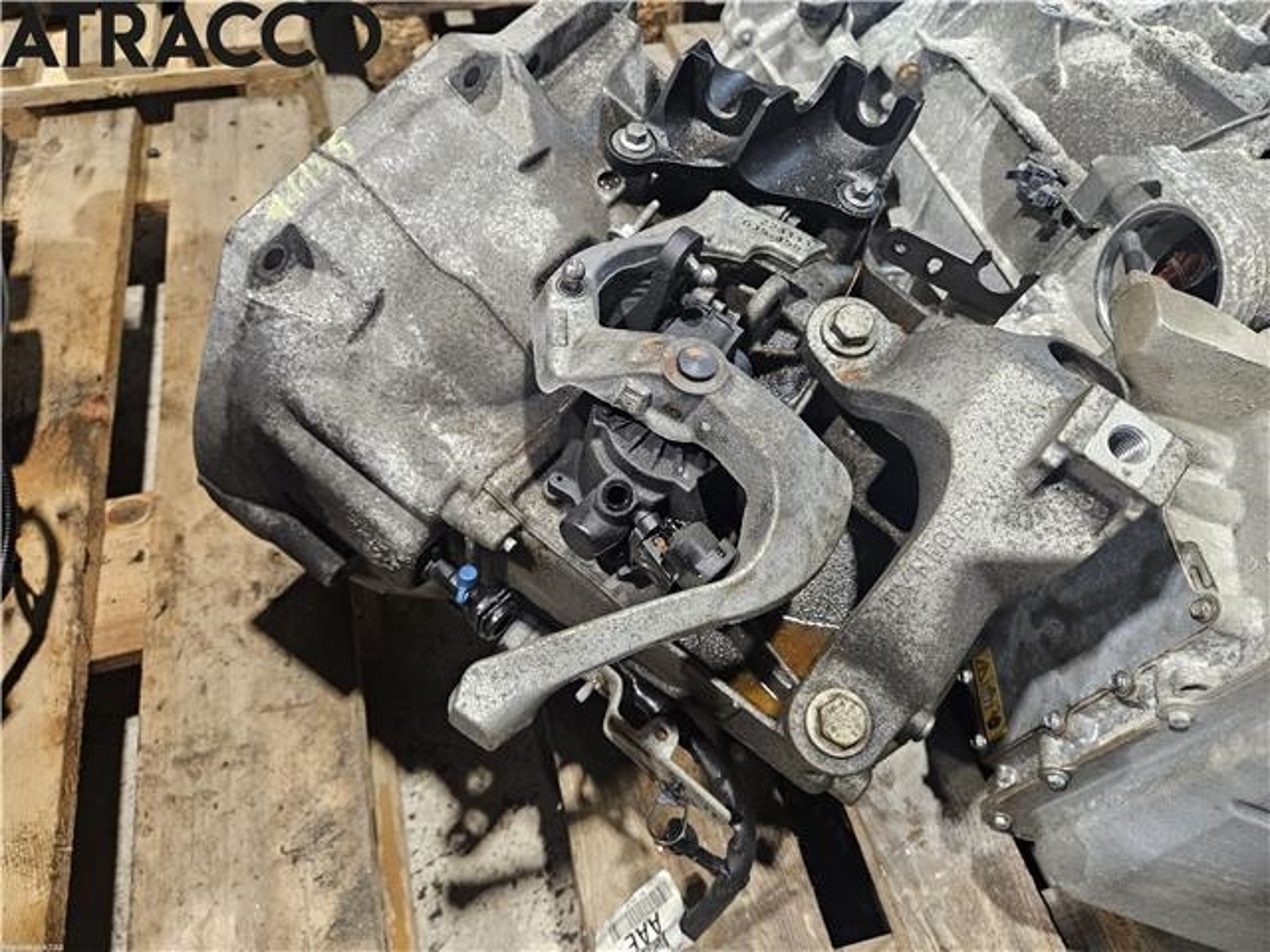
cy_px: 476
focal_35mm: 23
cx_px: 635
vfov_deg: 58.9
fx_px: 844
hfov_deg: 73.9
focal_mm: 5.4
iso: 400
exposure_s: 1/100
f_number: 1.8
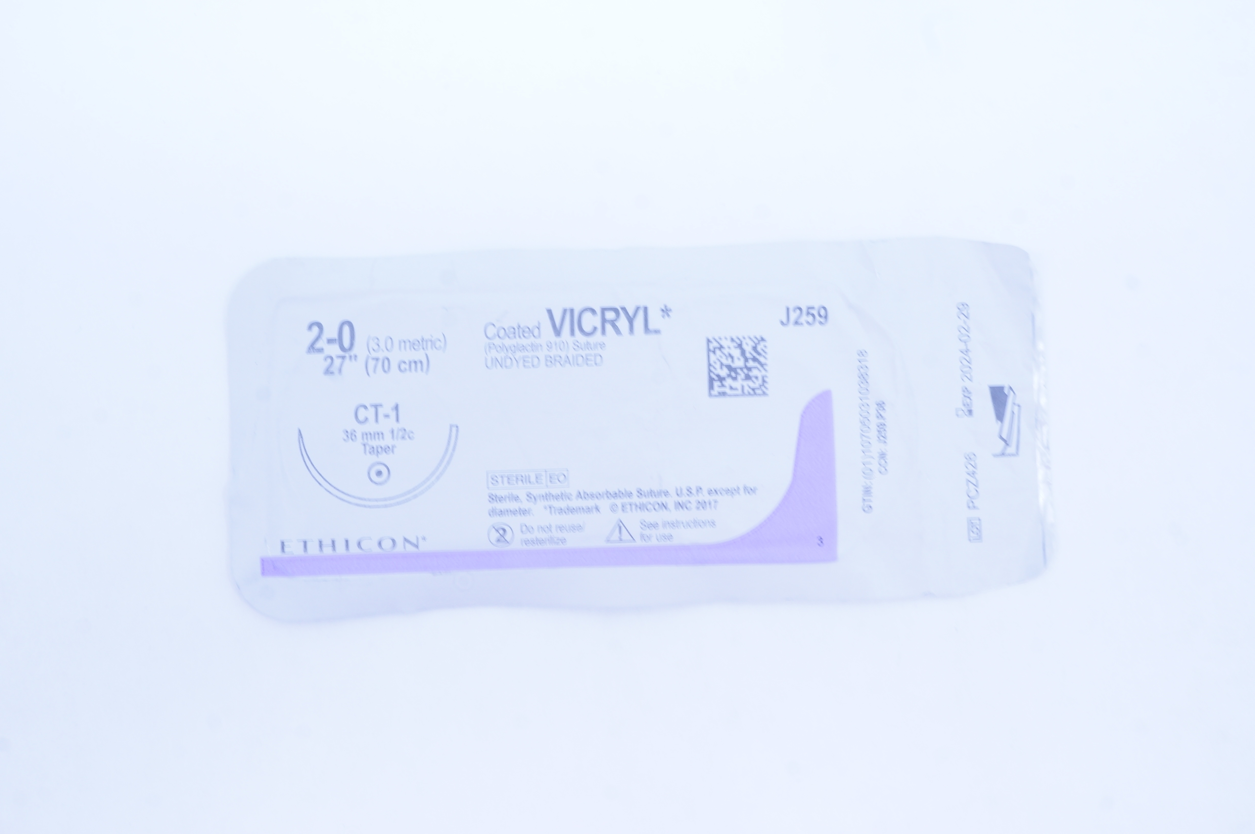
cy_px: 417
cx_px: 628
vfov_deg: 32.9
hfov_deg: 48.0
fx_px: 1410
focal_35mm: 40
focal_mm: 27
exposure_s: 1/10
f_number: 13
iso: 400
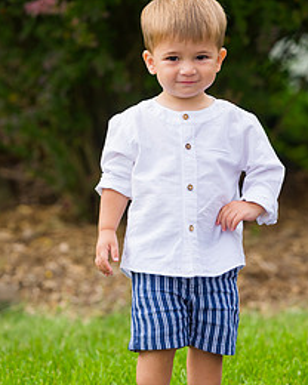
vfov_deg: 6.8
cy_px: 161
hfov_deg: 5.4
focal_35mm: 284
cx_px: 182
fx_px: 3236
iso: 200
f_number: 4
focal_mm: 175
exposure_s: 1/640
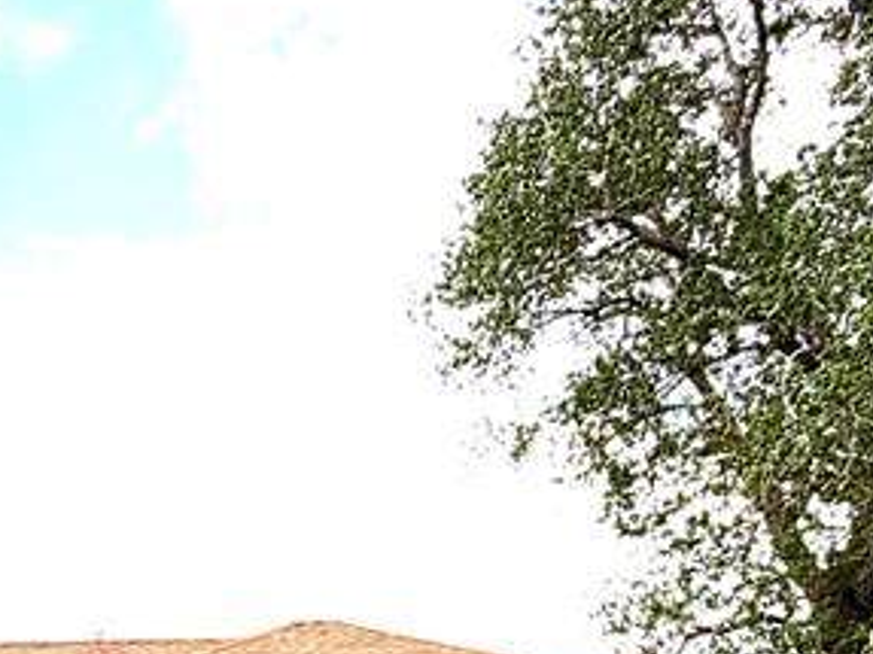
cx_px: -70
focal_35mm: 50
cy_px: 931
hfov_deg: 33.6
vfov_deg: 24.1
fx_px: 1260
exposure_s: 1/770
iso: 25
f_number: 2.2
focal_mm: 2.22
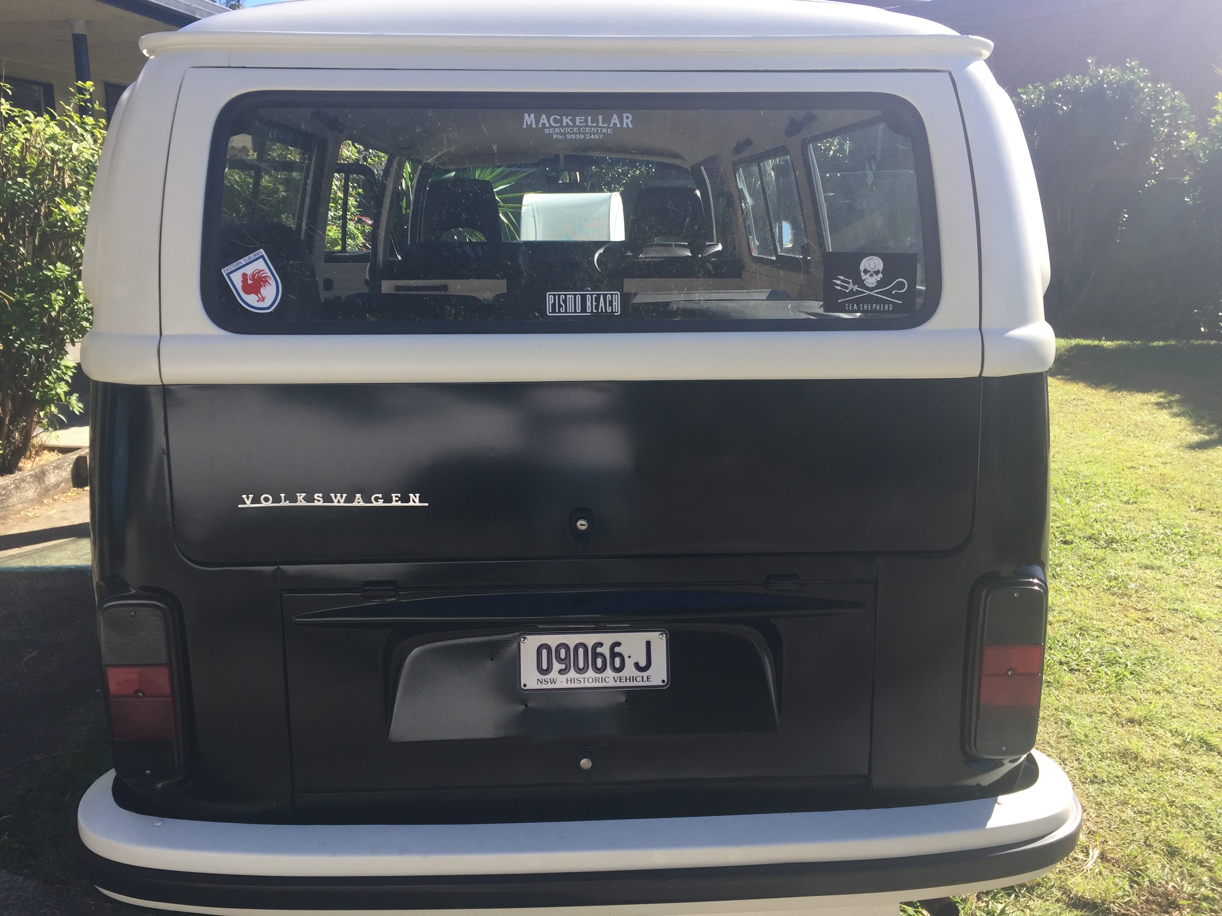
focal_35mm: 29
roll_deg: -0.9
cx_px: 611
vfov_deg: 48.2
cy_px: 458
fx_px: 1024
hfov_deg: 61.7
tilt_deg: -12.1
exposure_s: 1/638
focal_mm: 4.15
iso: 32
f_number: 2.2
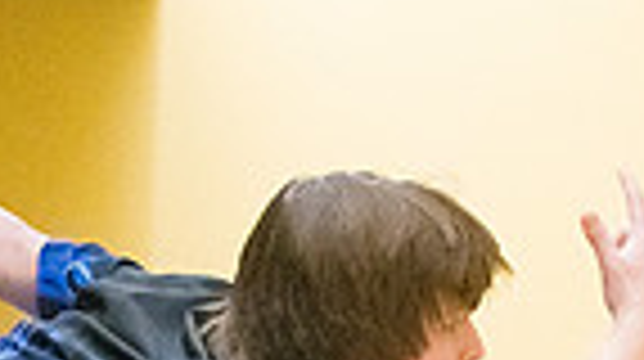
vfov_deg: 3.8
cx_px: 324
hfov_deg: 6.8
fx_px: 5440
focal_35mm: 319
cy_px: 673
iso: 10000
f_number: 4.5
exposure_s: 1/1000
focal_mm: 75
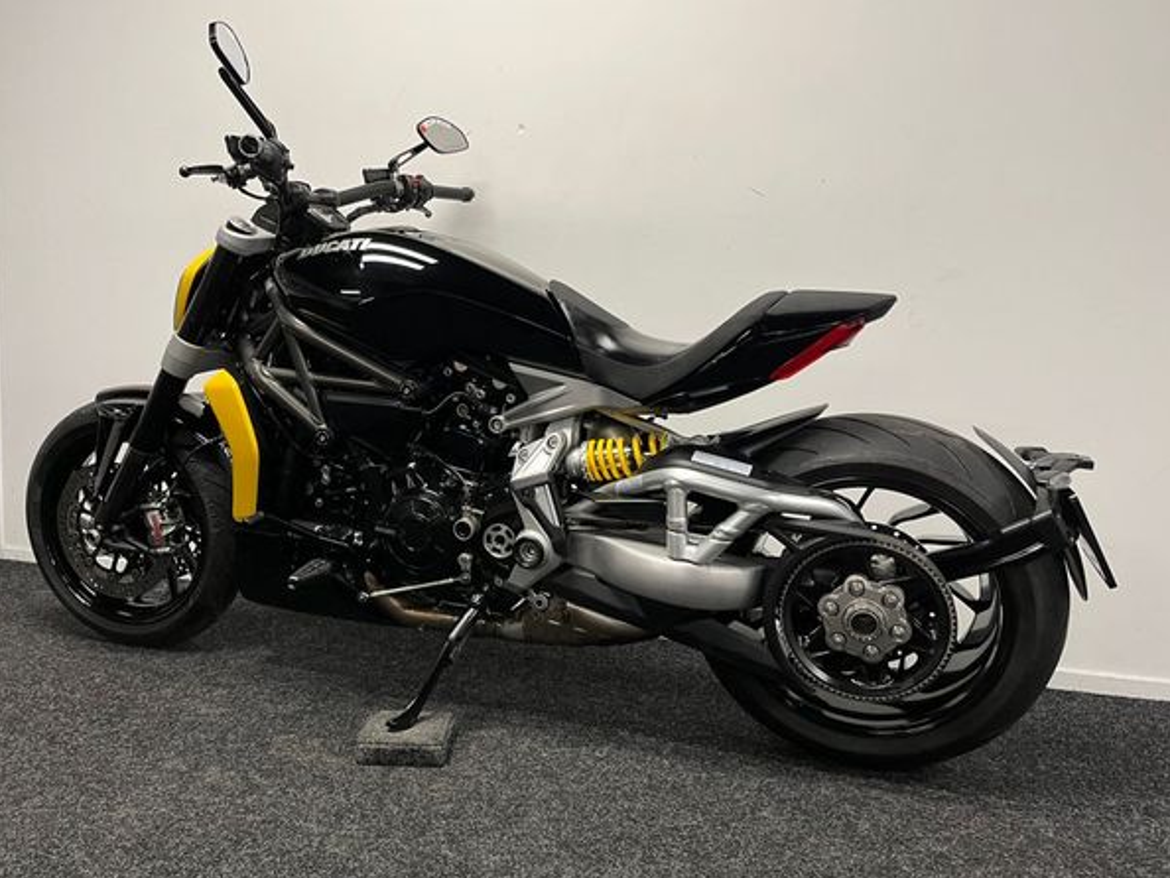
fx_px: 947
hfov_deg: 63.4
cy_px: 439
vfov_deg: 49.8
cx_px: 548
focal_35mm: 28
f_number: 1.6
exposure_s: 1/50
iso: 100
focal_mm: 5.1
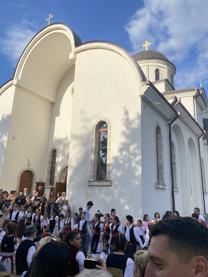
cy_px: 138
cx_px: 104
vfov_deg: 67.3
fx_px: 208
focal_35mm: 26
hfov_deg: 53.1
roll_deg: -3.5
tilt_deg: +15.2
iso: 32
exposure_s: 1/2688
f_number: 1.8
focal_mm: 4.25
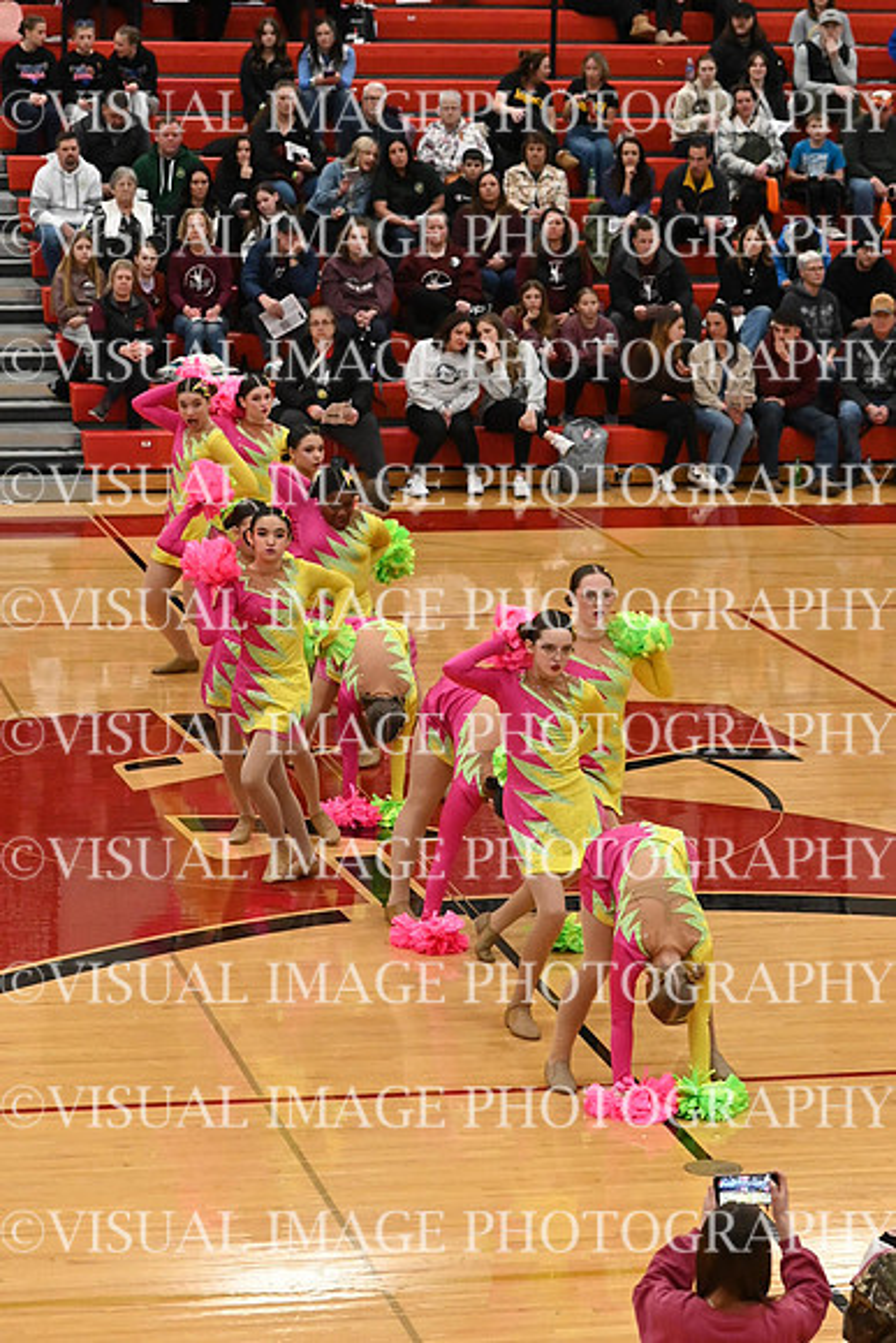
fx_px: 3917
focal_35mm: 105
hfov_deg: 13.0
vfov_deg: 19.5
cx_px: 448
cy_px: 672
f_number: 4
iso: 6400
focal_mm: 70
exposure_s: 1/400
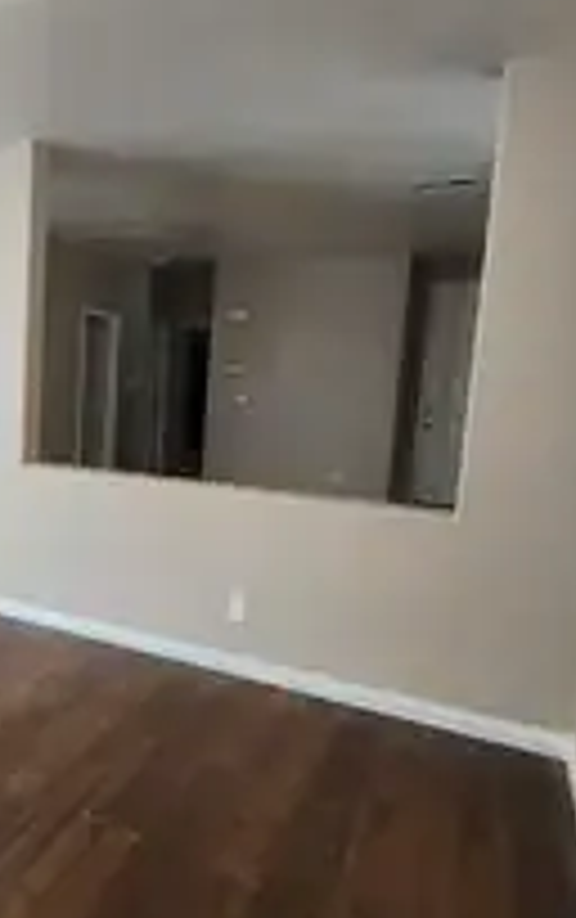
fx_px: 676
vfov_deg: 68.3
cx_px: 0
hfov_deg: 40.4
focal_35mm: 27
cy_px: 459
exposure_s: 1/60
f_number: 2.2
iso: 320
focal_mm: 2.2
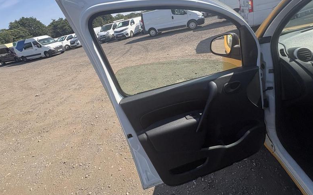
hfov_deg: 94.4
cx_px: 158
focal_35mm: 17
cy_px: 63
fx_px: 145
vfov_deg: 65.9
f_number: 2.2
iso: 40
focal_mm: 2.22
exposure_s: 1/921
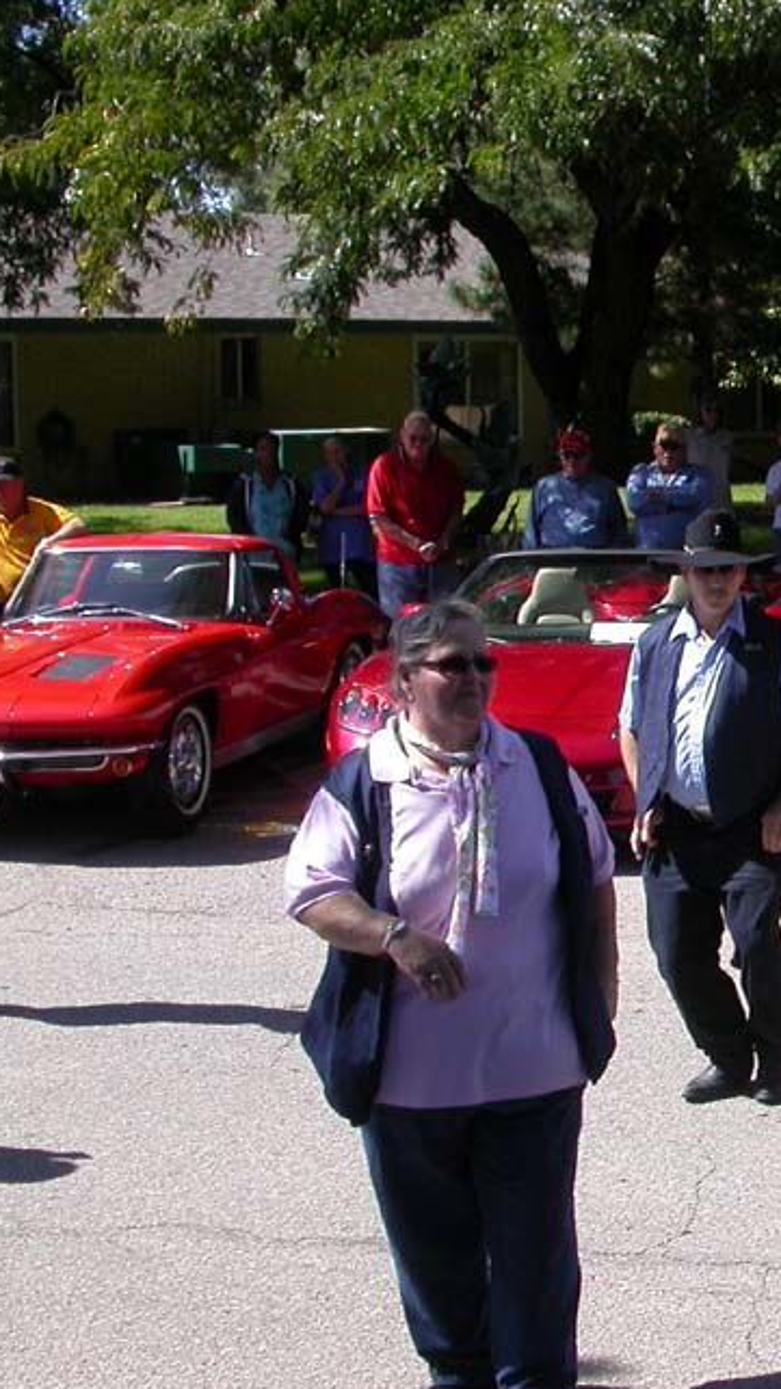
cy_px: 723
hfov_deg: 17.0
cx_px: 1062
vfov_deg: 31.9
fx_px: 2430
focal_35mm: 66
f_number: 6
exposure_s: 1/254
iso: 100
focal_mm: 7.85
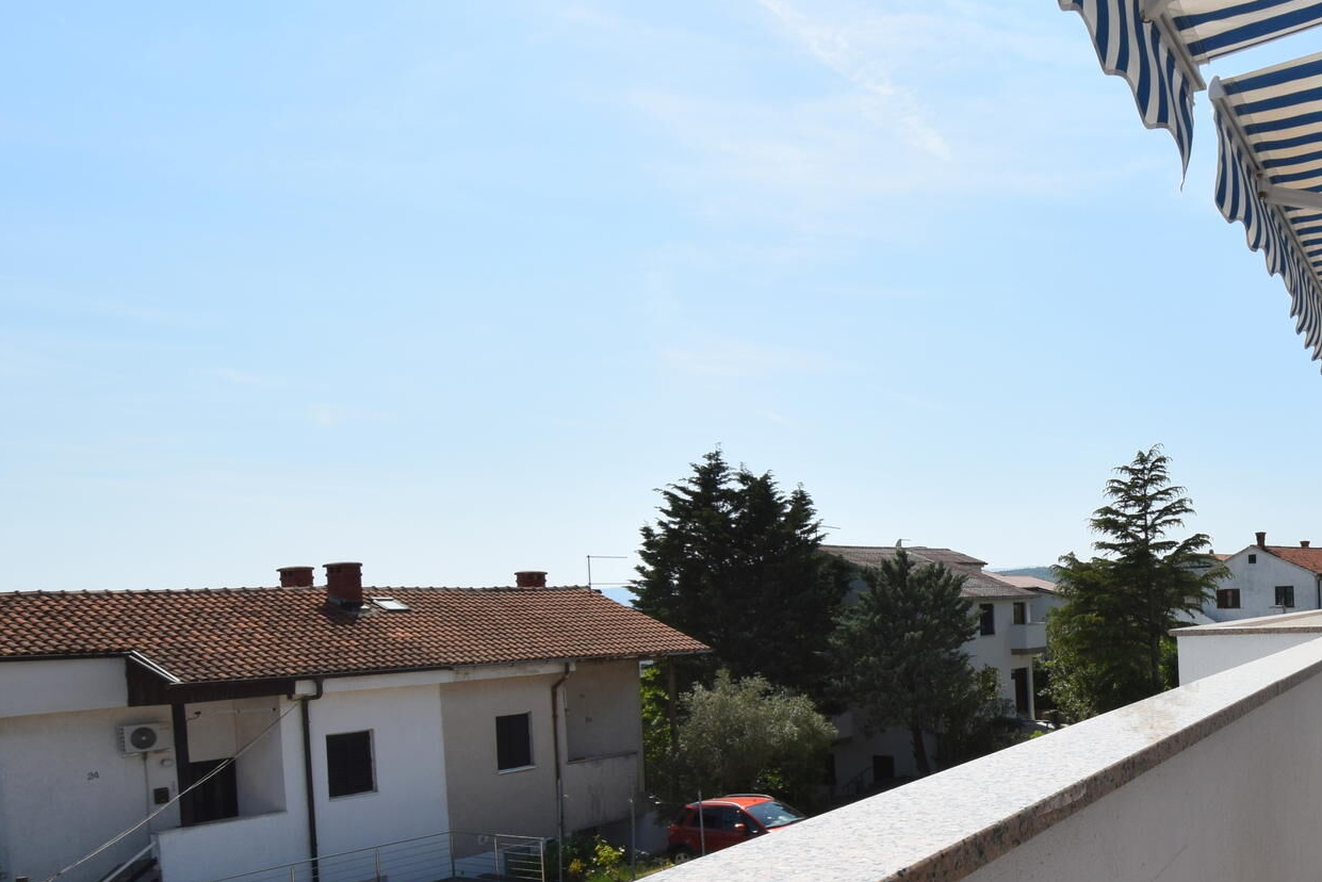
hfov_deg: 56.9
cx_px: 1130
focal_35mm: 29
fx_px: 1065
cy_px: 606
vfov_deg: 44.2
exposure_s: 1/400
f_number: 10
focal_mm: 10
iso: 200
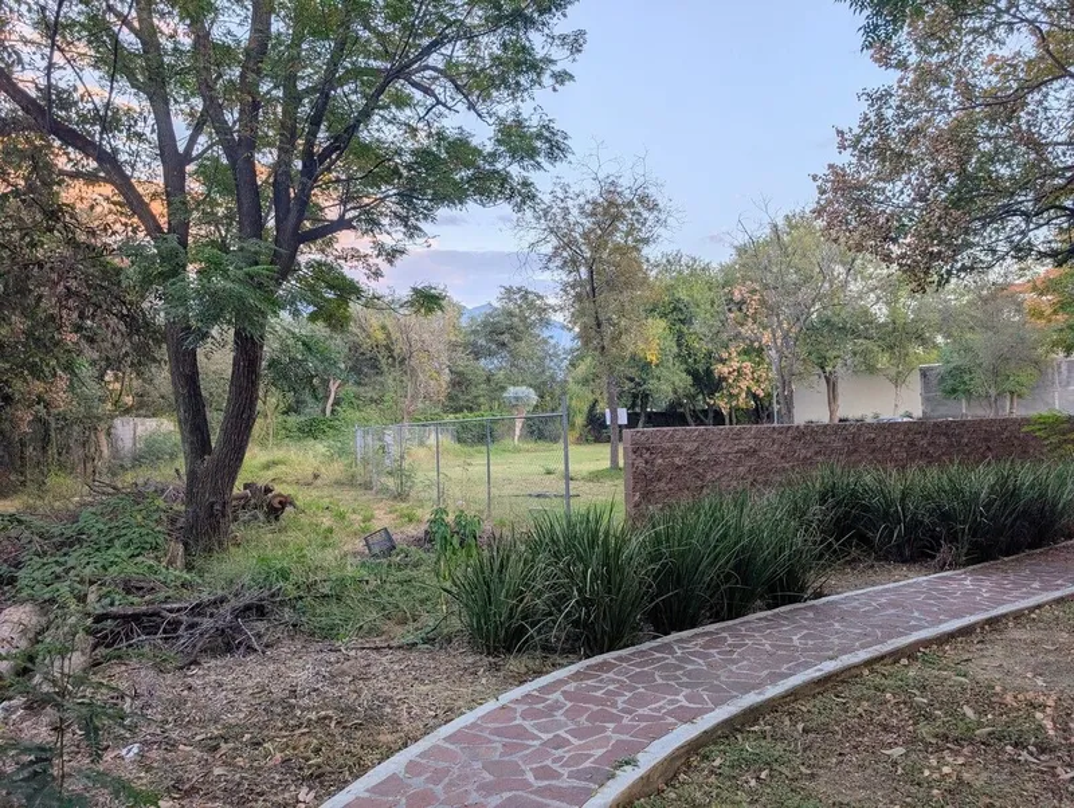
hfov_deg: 71.5
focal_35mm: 24
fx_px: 746
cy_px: 404
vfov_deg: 56.9
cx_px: 537
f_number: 1.68
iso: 21
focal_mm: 6.9
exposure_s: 1/381
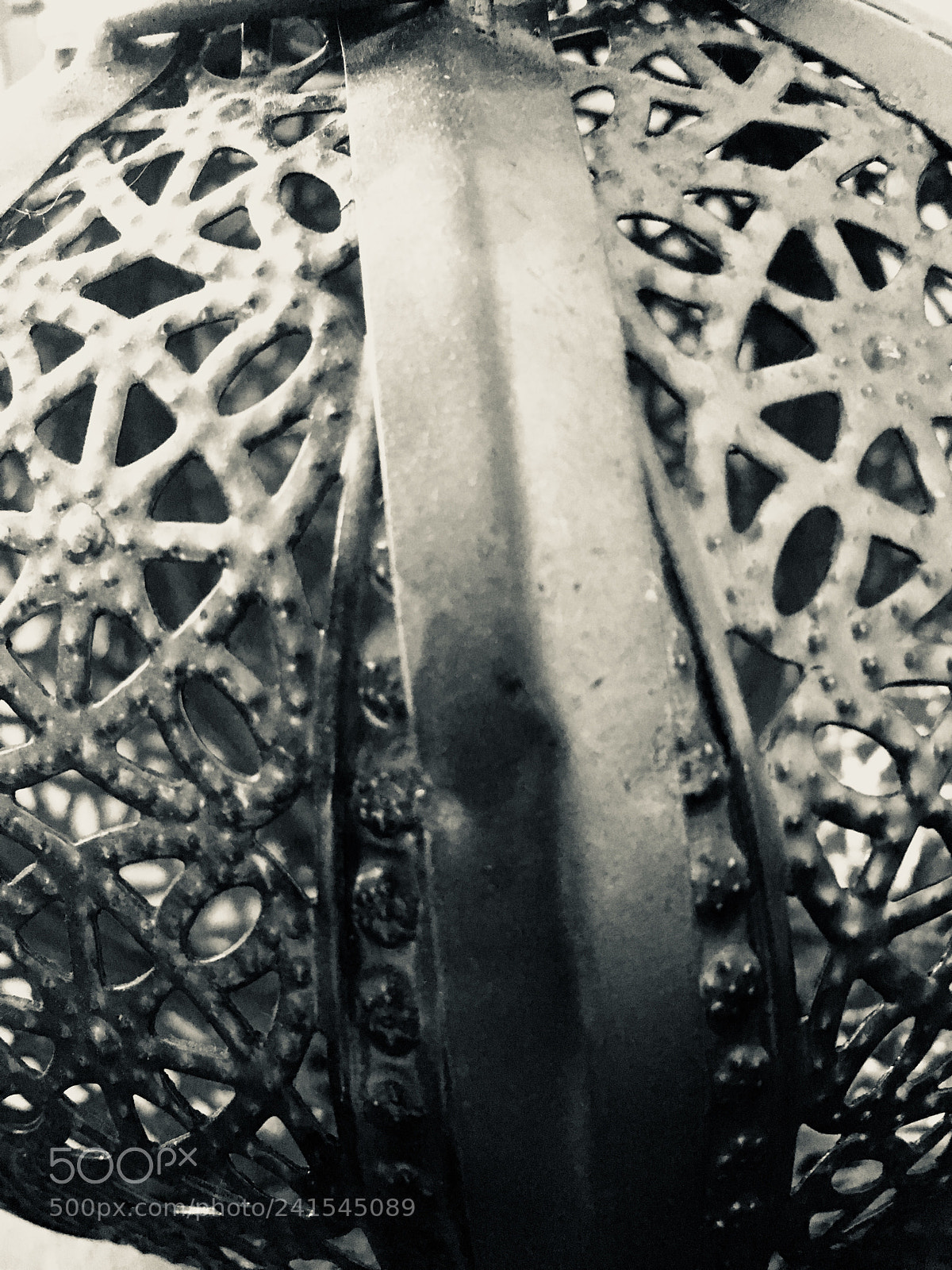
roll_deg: +6.9
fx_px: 1063
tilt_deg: -27.2
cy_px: 635
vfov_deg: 61.7
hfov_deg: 48.2
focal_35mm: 29
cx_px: 476
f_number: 2.2
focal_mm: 4.15
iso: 320
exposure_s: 1/17
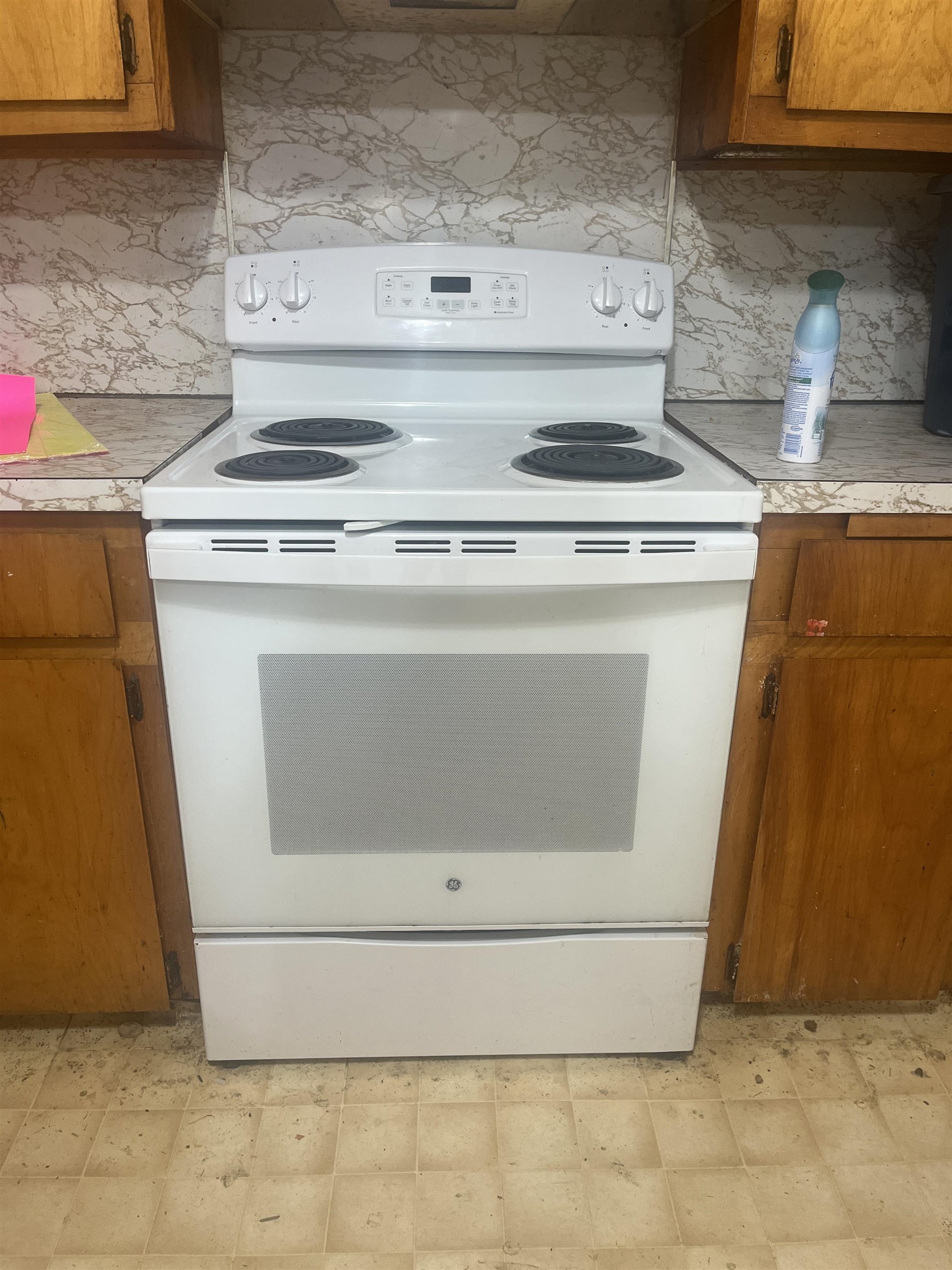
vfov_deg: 67.3
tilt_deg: -21.4
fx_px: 953
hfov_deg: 53.1
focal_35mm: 26
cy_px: 635
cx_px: 476
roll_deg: -1.2
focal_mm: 5.1
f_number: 1.6
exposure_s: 1/60
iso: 100
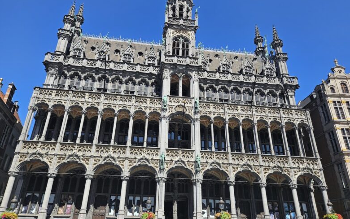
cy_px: 112
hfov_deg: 72.5
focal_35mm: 25
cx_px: 179
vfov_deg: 49.3
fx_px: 239
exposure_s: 1/1461
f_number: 1.8
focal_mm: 5.4
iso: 25
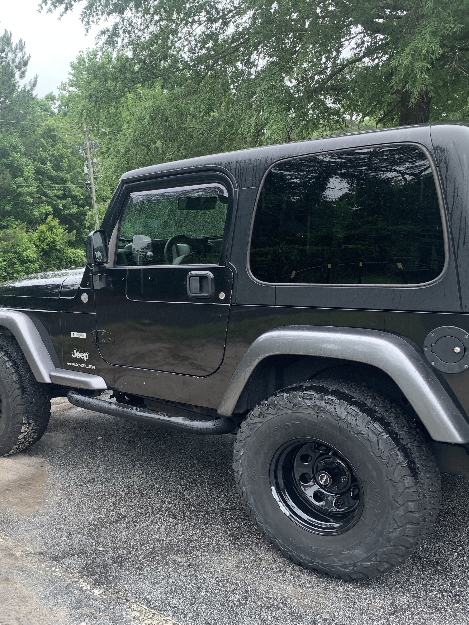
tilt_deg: -6.7
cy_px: 313
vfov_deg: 52.6
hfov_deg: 38.9
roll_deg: +0.3
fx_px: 632
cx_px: 86
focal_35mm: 35
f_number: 1.8
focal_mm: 4.25
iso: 25
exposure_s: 1/122
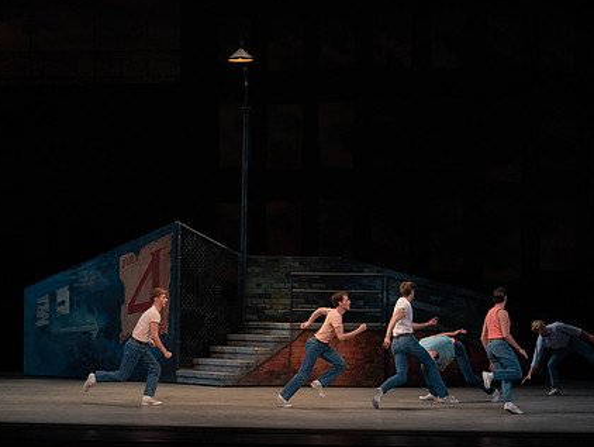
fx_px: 1768
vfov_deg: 14.4
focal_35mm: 103
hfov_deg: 19.1
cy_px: 264
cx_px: 331
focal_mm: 78
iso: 3200
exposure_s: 1/400
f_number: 4.5
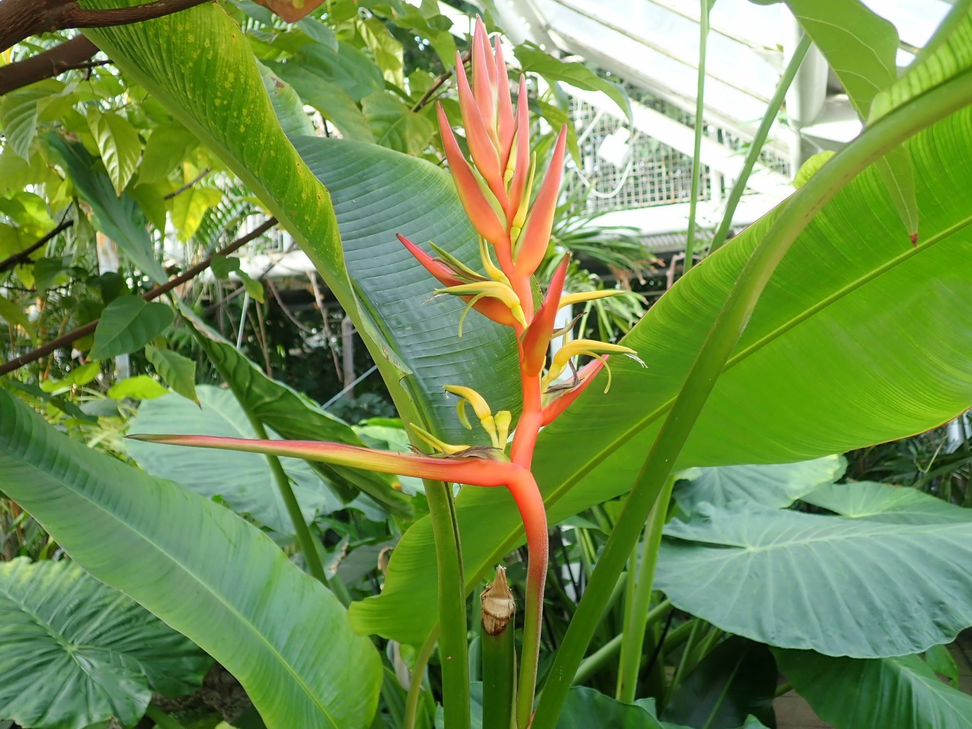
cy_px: 364
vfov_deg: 46.8
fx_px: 842
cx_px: 486
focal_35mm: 30
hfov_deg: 60.0
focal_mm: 5.5
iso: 100
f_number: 2.3
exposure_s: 1/80
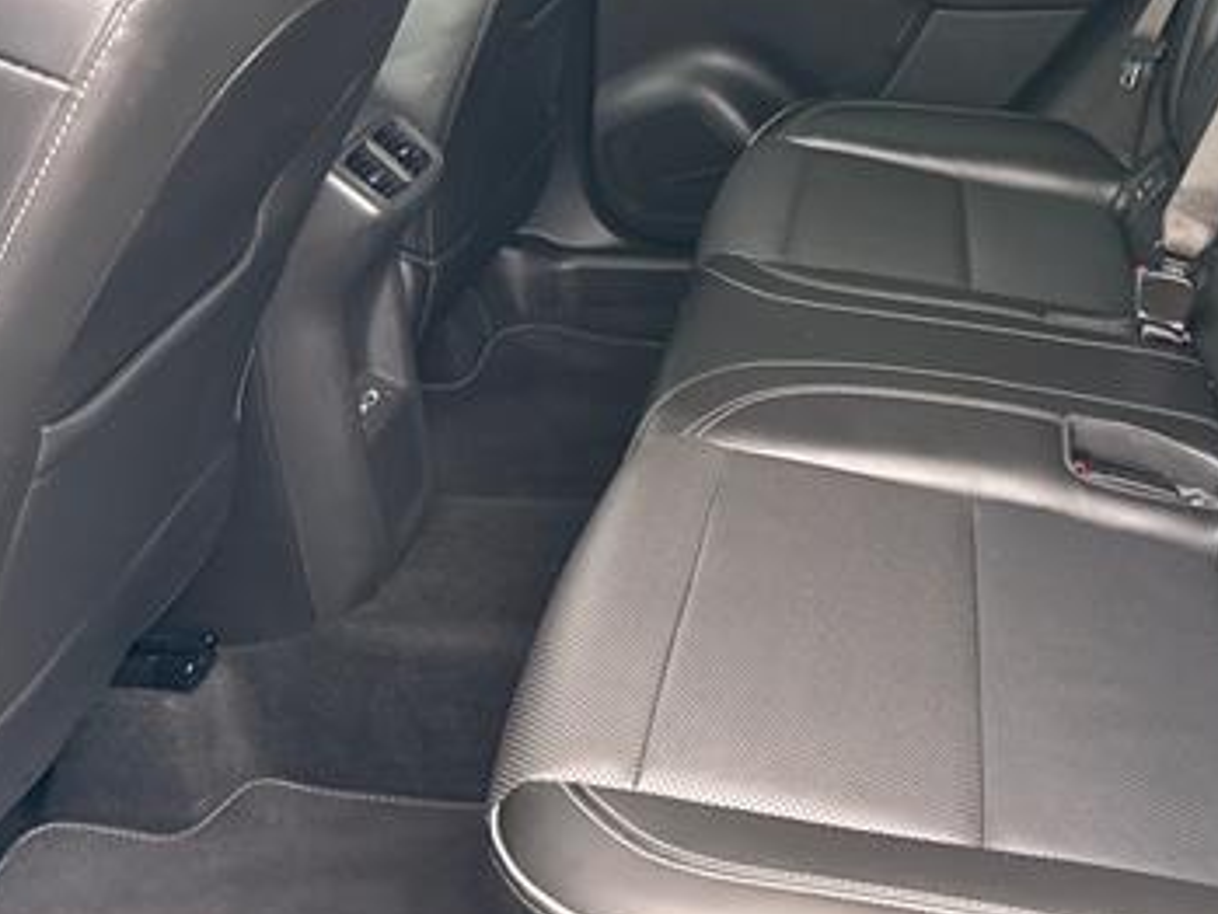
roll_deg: -1.6
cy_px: 126
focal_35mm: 44
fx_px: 1549
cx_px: 813
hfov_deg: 42.4
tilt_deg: -16.7
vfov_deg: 31.6
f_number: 1.78
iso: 800
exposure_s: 1/60
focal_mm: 6.76
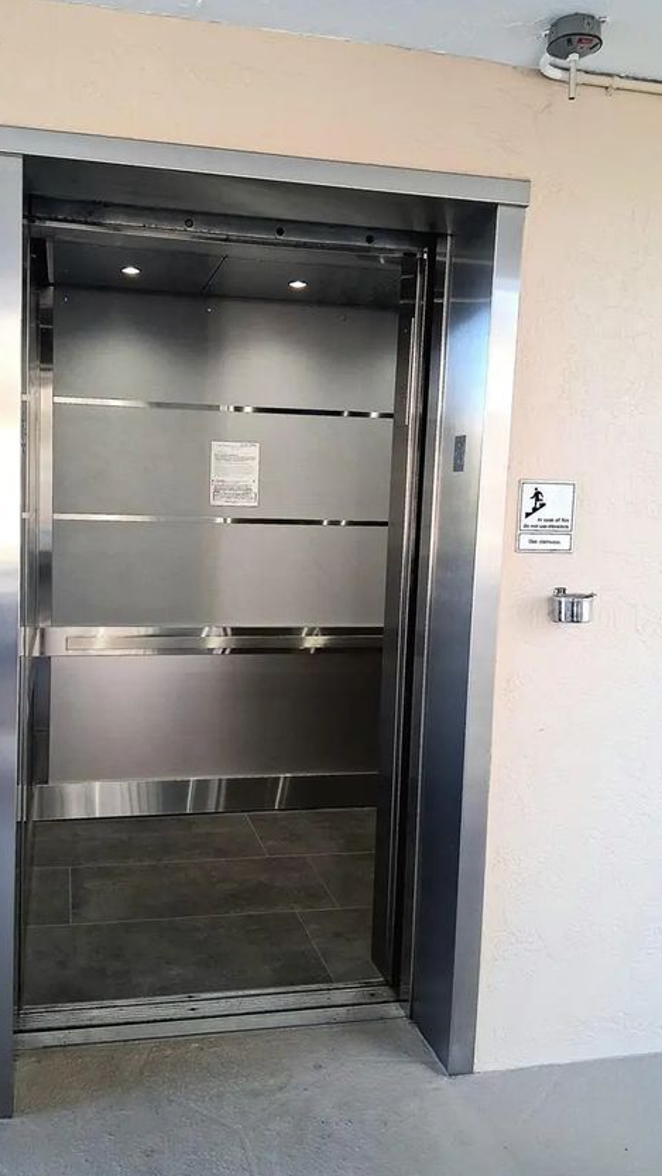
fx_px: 904
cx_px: 253
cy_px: 578
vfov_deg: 66.0
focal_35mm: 29
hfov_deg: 40.0
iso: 250
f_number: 1.8
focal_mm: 3.98
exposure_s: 1/100
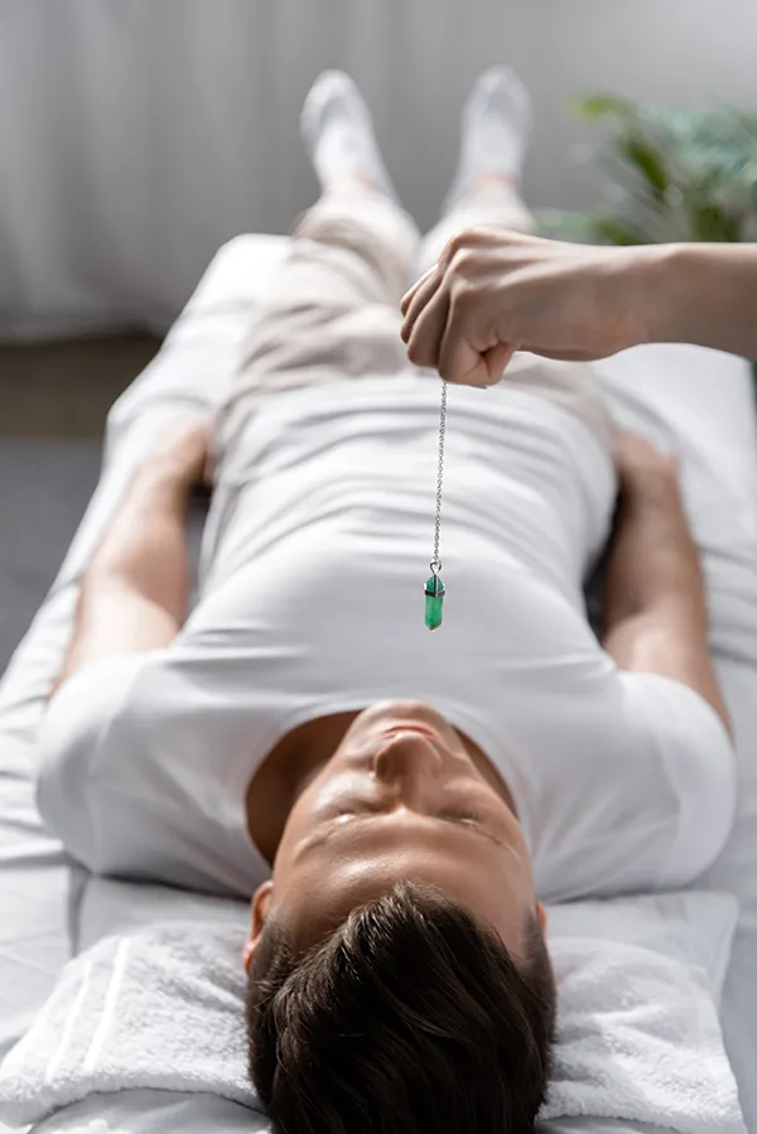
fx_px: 1639
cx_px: 378
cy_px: 567
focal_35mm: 52
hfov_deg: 26.0
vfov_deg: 38.2
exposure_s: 1/200
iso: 100
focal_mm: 52
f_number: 4
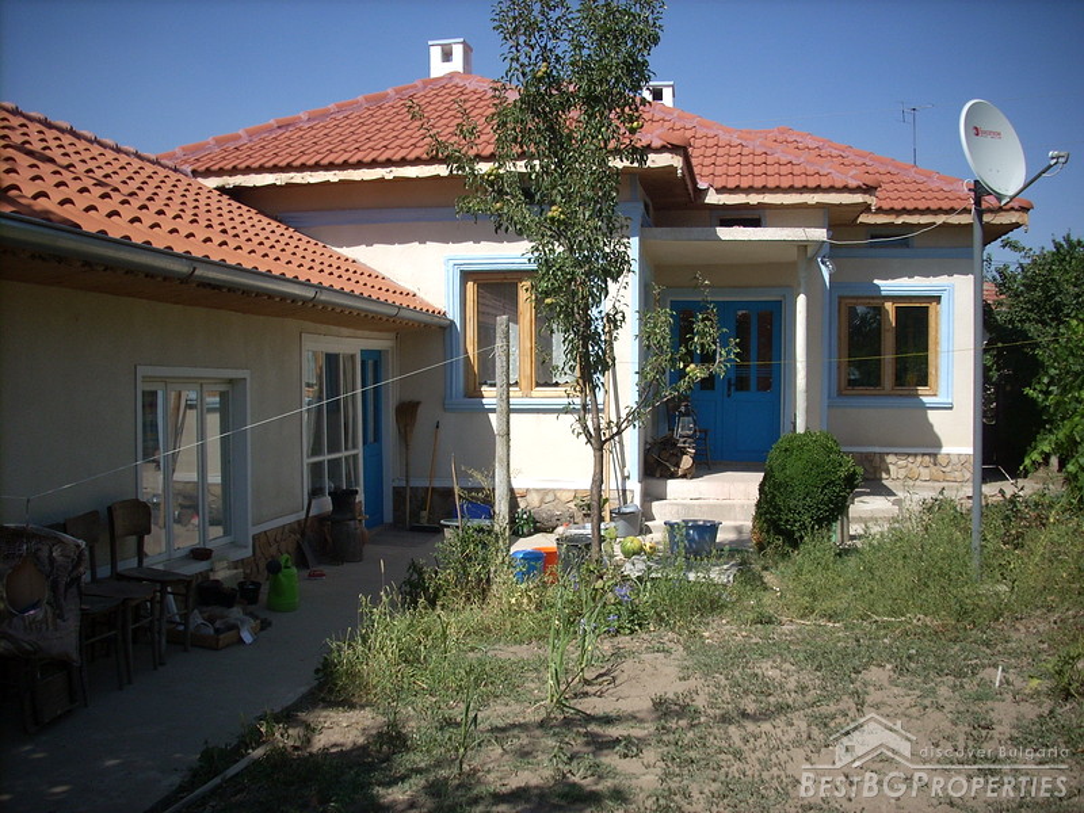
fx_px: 1159
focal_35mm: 37
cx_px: 542
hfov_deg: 50.1
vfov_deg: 38.7
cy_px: 406
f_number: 5.6
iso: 64
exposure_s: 1/297
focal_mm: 6.2
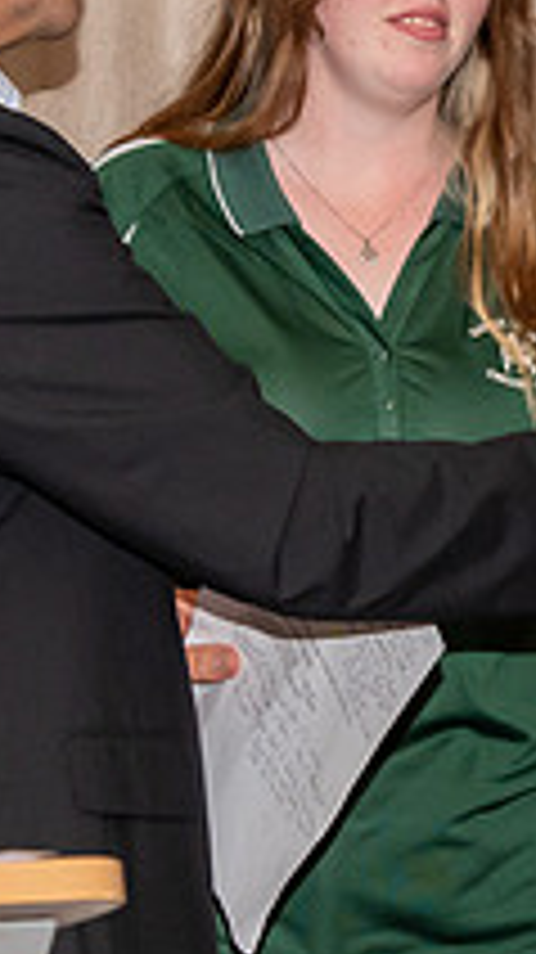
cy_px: 275
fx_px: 5719
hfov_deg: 5.4
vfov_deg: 9.5
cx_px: 502
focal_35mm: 226
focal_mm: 62
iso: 800
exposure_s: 1/60
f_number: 5.6
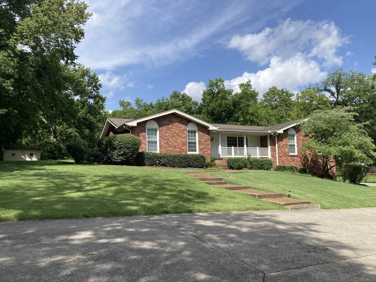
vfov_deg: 49.7
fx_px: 304
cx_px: 188
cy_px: 141
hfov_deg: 63.4
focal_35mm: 28
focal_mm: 3.99
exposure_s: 1/1845
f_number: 1.8
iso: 20
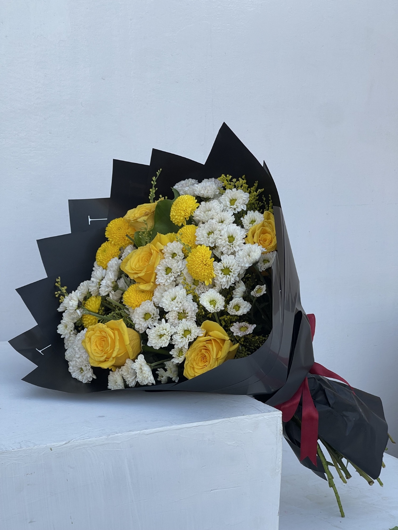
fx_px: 981
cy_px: 265
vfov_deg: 30.3
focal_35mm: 64
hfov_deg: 22.9
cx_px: 199
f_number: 2.2
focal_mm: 7.5
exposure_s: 1/119
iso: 20
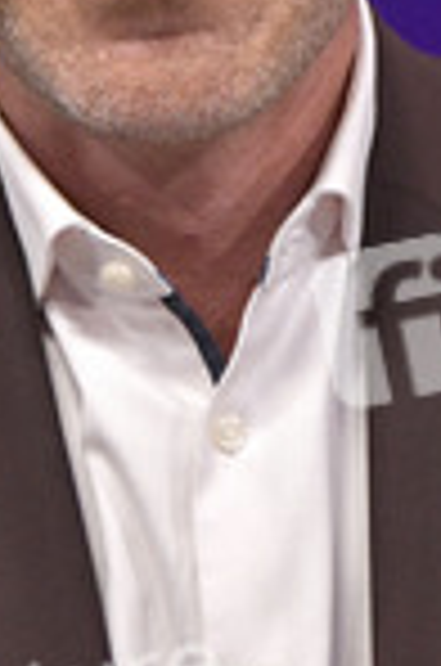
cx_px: 135
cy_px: 76
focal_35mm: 130
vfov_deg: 15.6
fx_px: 2400
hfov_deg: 10.5
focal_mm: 48
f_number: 6.3
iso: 2500
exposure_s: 1/200
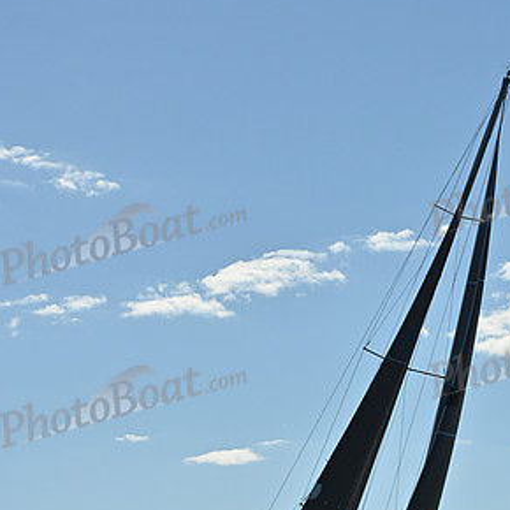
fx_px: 1984
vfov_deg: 14.5
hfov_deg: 14.6
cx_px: 339
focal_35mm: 119
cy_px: 470
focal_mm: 70
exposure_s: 1/1600
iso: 320
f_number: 11
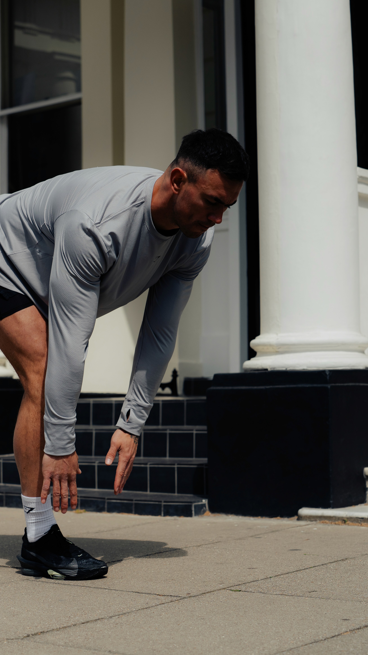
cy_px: 326
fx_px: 1371
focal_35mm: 79
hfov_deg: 15.2
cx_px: 54
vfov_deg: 26.9
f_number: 3.2
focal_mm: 50
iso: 100
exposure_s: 1/4000
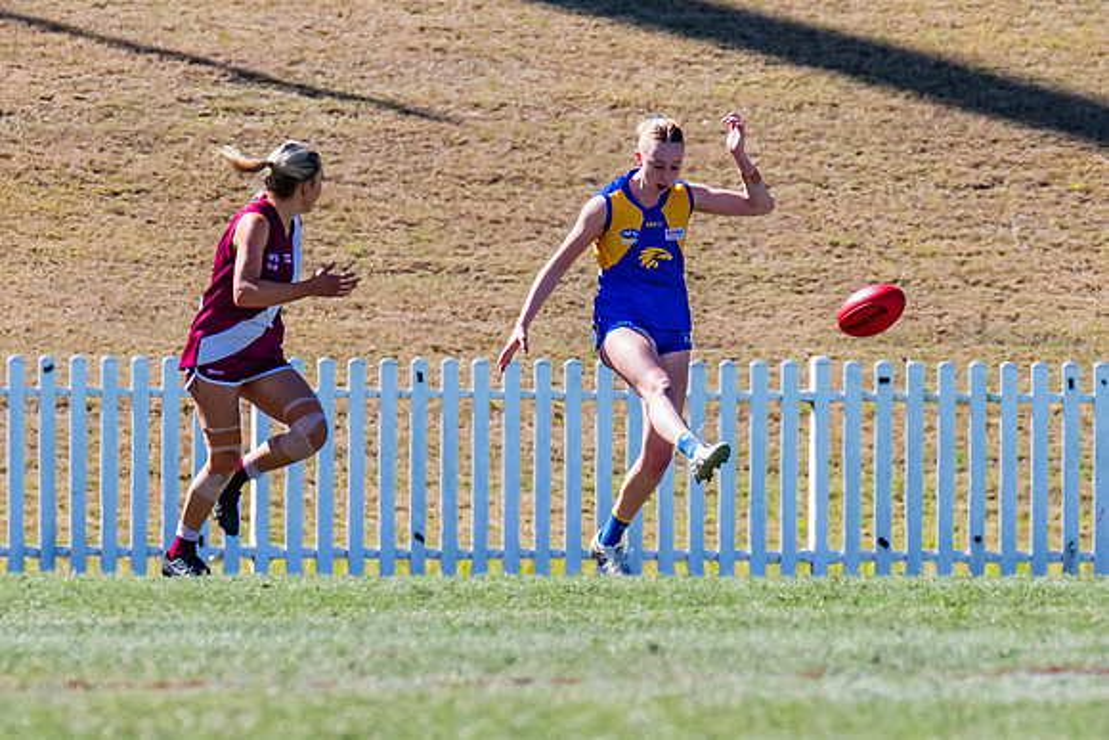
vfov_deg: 1.3
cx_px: 772
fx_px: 33759
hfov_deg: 1.9
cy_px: 337
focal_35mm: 1096
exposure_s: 1/1600
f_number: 8
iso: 800
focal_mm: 420
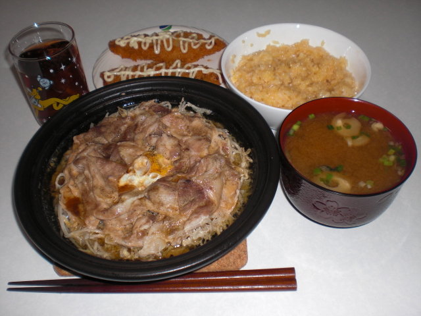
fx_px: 462
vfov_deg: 37.7
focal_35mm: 38
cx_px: 210
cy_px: 158
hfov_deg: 49.0
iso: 64
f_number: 3.1
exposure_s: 1/60
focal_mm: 6.3
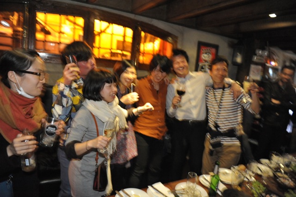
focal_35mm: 24
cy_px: 98
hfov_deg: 73.8
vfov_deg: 53.1
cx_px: 148
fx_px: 197
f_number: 2.8
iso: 5000
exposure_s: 1/30
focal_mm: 24
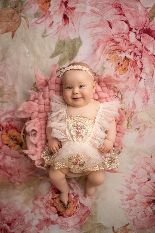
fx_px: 226
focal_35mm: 35
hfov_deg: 37.9
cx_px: 78
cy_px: 116
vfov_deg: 54.4
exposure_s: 1/160
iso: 100
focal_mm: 35
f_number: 2
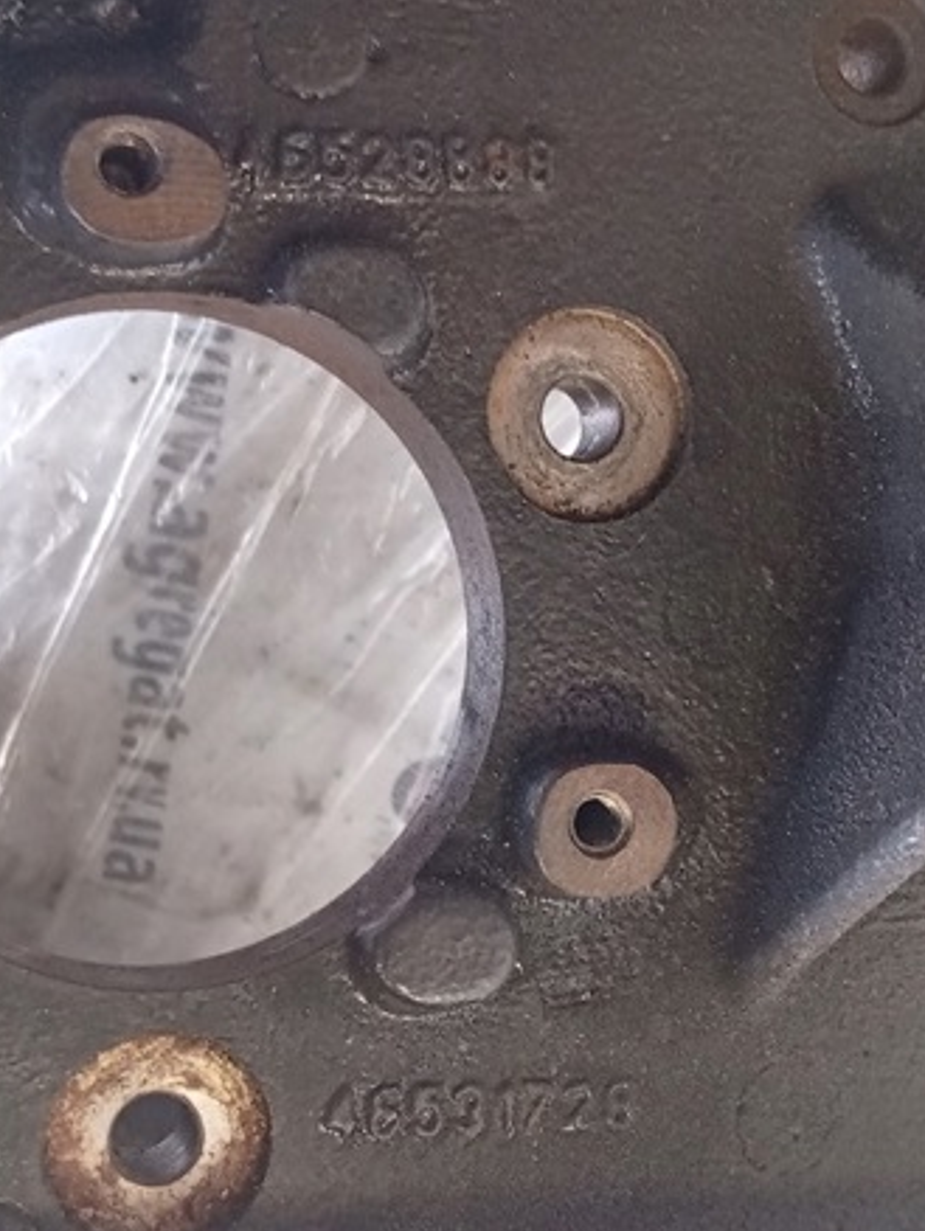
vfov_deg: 33.8
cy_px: 646
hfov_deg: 25.7
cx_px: 468
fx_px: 2029
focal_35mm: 57
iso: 592
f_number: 1.8
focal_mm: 3.96
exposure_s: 1/20
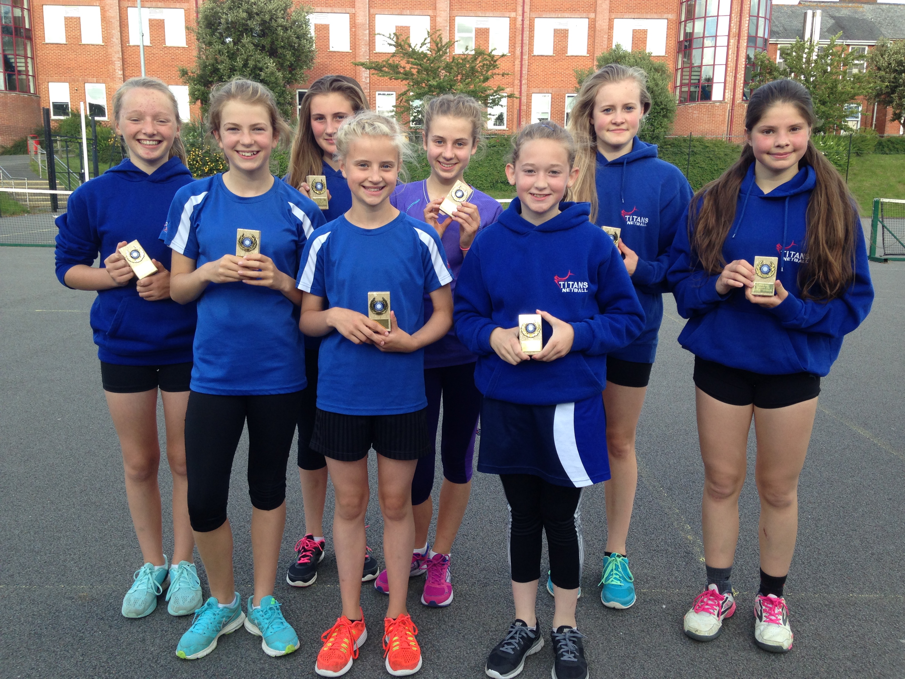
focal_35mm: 33
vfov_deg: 42.9
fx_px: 863
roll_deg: -1.4
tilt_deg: -11.9
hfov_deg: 55.4
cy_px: 340
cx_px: 452
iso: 50
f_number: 2.4
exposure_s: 1/197
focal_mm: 4.12
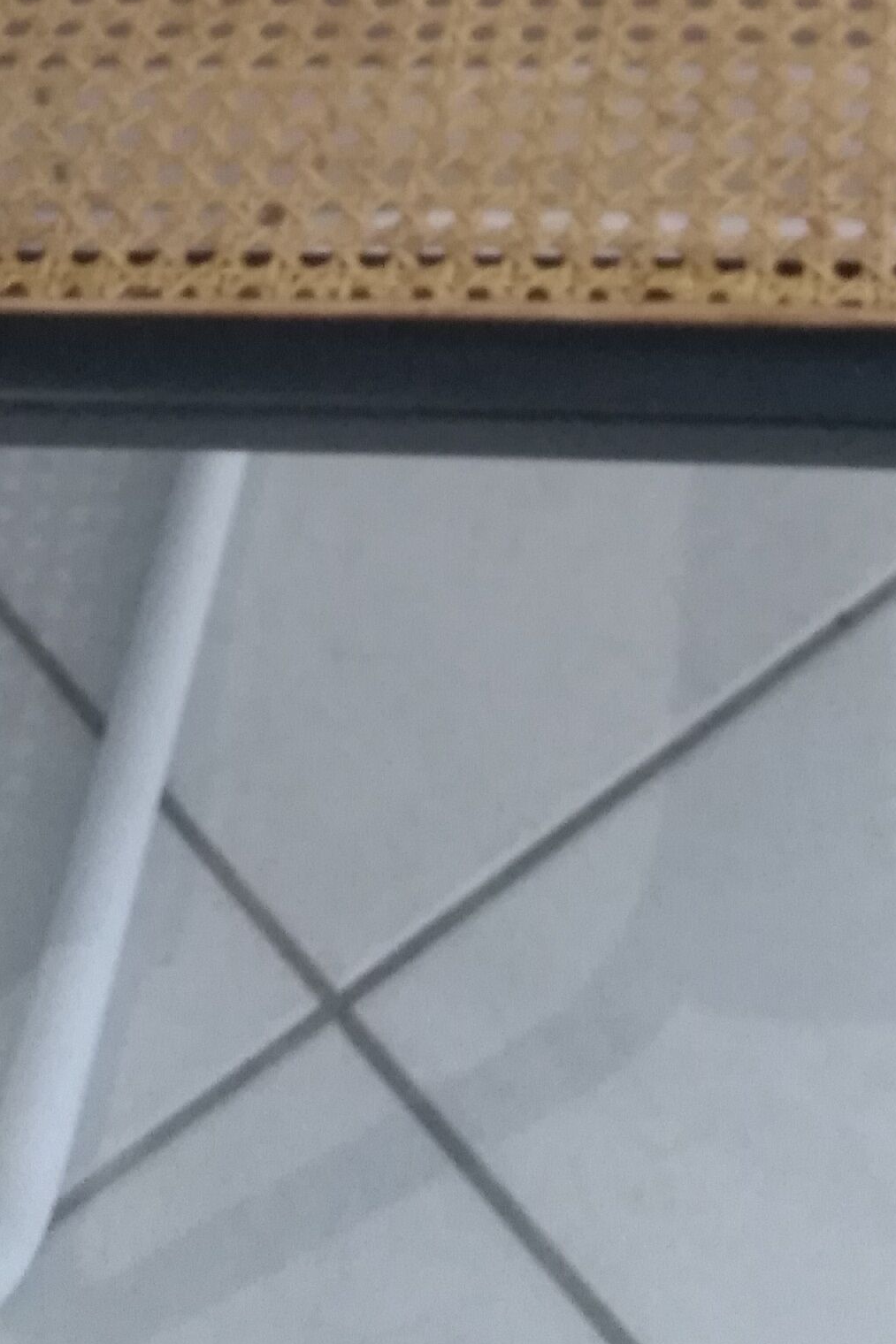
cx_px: 544
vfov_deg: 25.2
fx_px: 2763
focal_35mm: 74
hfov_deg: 18.4
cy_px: -174
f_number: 2
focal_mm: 3.54
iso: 718
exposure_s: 1/33.3
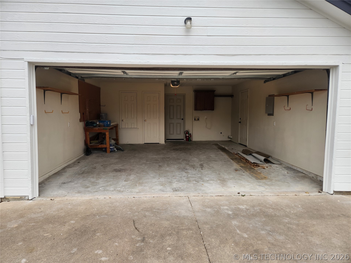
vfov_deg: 58.9
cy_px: 132
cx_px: 176
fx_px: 233
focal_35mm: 23
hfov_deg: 73.9
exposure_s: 1/180
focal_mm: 5.4
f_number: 1.8
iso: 25
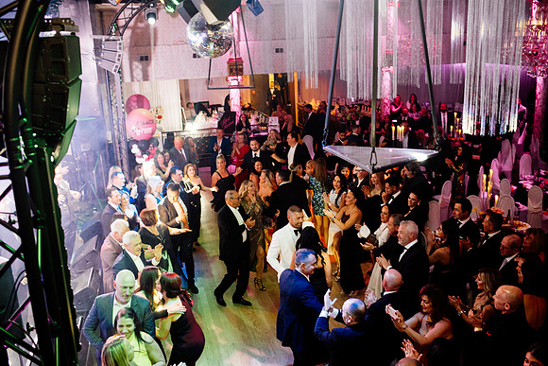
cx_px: 274
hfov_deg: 54.4
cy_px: 183
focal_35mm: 35
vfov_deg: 37.9
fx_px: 533
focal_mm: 35
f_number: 2.8
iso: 2500
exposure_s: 1/200
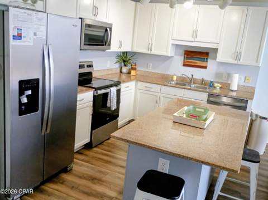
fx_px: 224
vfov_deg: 48.2
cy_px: 100
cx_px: 134
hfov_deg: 61.7
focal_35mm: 29
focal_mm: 4.27
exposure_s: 1/60
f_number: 1.8
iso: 337
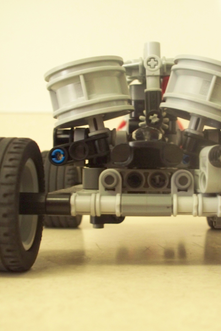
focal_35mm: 49
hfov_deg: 27.4
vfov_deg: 40.3
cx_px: 145
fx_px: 451
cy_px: 164
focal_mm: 7.54
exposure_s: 1/13
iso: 400
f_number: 2.8
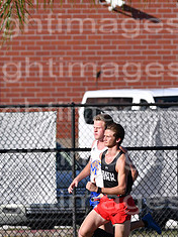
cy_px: 180
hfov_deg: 1.4
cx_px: 44
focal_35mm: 1070
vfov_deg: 1.9
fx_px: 7343
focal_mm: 300
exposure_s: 1/2500
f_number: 5.6
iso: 320
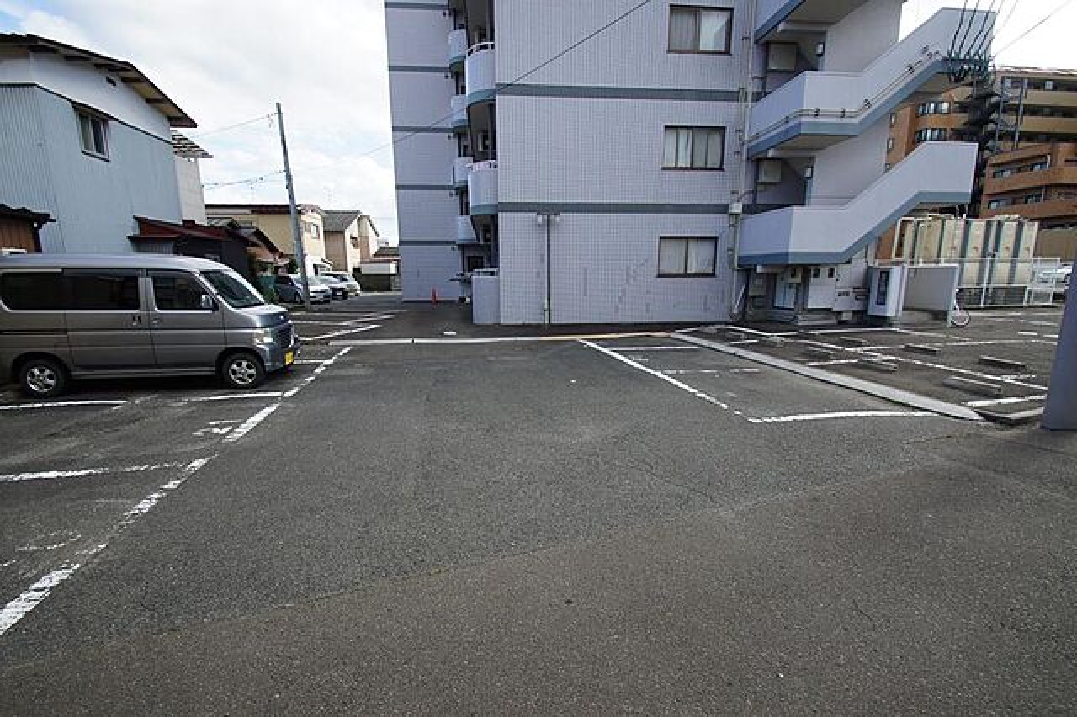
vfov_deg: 77.3
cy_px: 358
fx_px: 448
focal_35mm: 15
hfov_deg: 100.4
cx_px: 538
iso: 100
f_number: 10
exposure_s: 1/50
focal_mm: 10
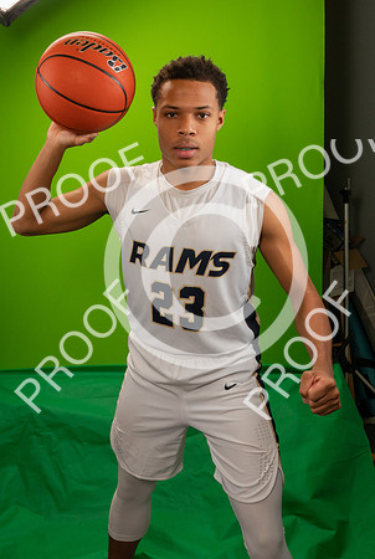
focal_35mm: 45
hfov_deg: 30.0
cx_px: 131
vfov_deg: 43.6
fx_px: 695
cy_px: 221
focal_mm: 24
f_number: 20
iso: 800
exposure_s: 1/60
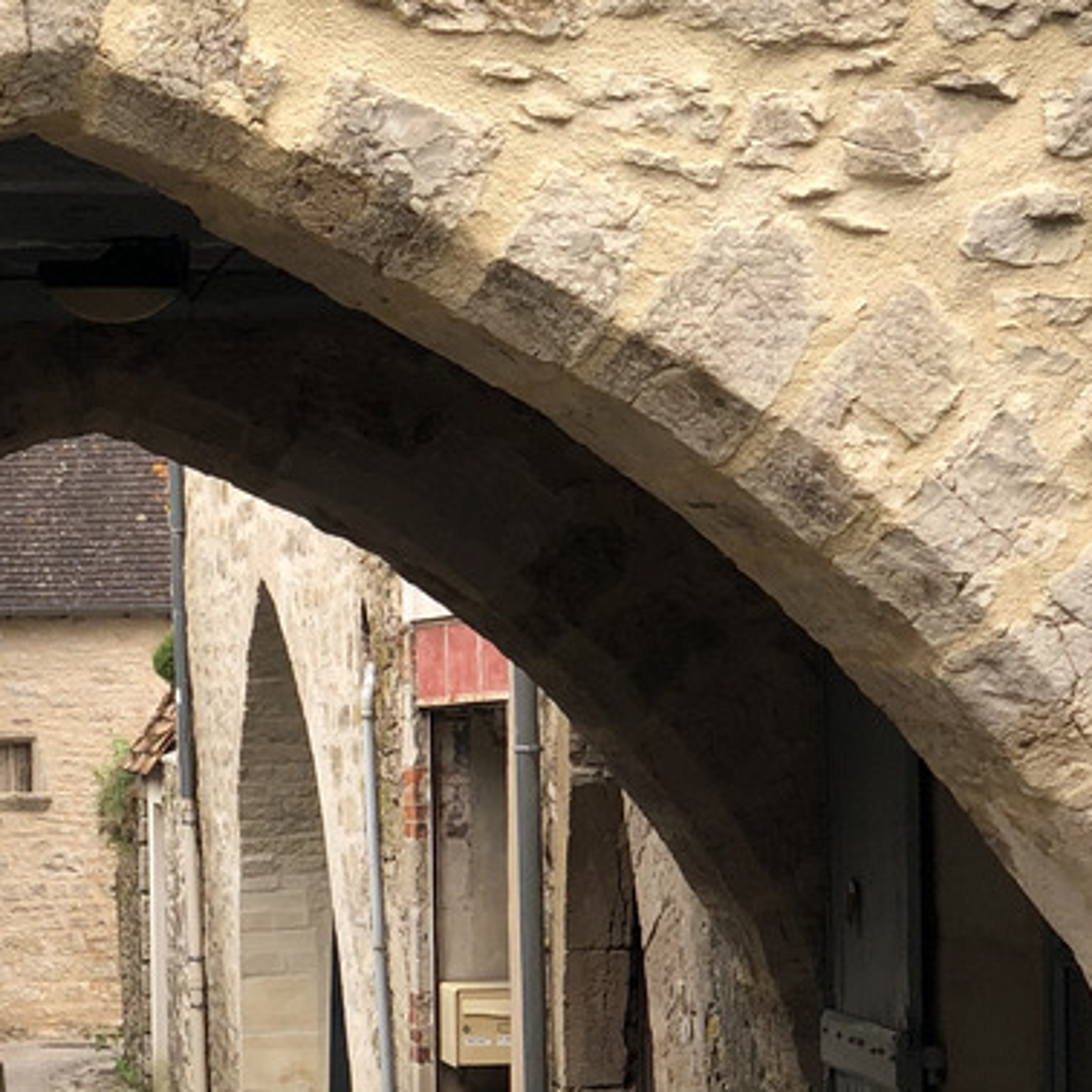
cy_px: 893
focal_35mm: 146
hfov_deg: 11.8
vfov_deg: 11.9
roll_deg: +1.8
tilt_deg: -1.6
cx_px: -23
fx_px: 5211
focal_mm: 6
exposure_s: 1/120
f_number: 2.4
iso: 16
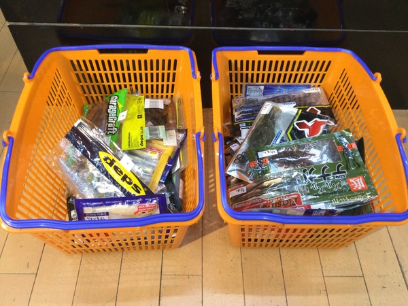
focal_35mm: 31
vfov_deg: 45.4
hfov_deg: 58.4
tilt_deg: -53.7
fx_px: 365
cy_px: 153
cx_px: 204
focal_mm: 3.3
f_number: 2.4
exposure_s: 1/30
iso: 32
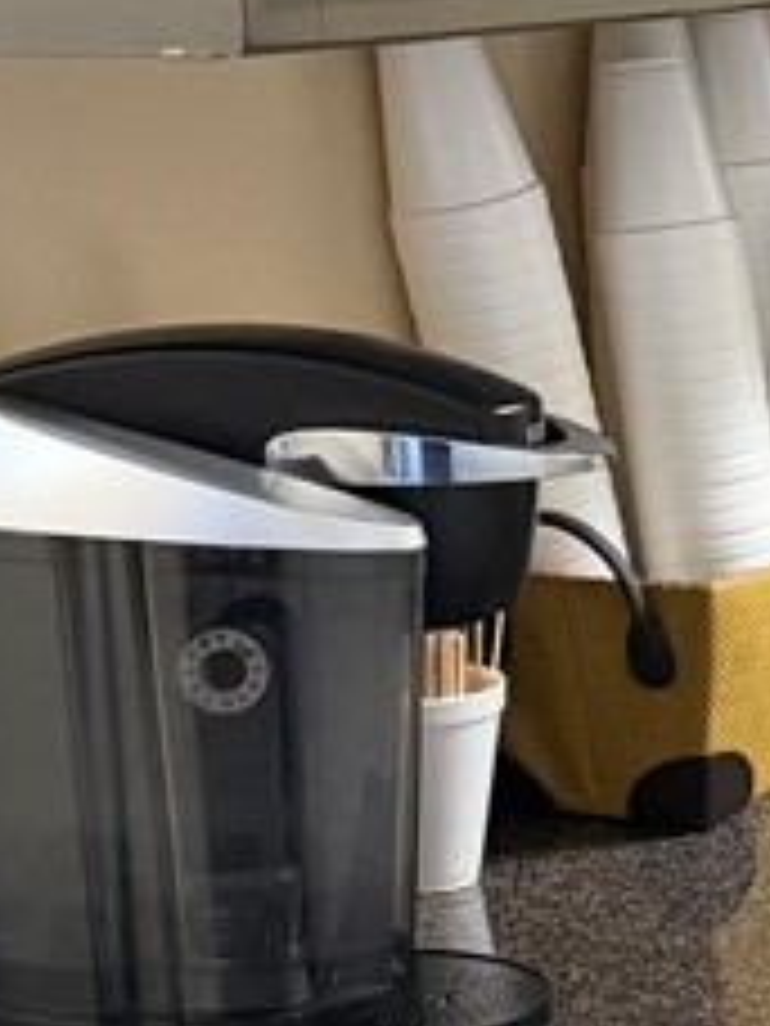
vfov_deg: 18.2
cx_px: 1166
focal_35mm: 108
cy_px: 526
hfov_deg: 13.0
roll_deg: +1.9
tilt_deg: -12.3
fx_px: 3203
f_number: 1.78
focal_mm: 6.76
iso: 640
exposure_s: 1/40
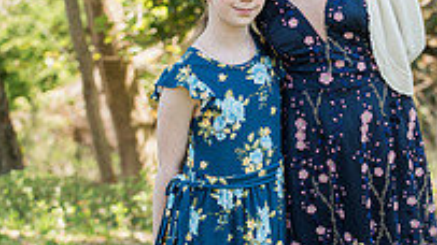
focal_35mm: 186
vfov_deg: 6.5
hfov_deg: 11.6
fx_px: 2154
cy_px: 97
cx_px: 286
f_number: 4
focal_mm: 80
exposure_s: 1/1000
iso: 800
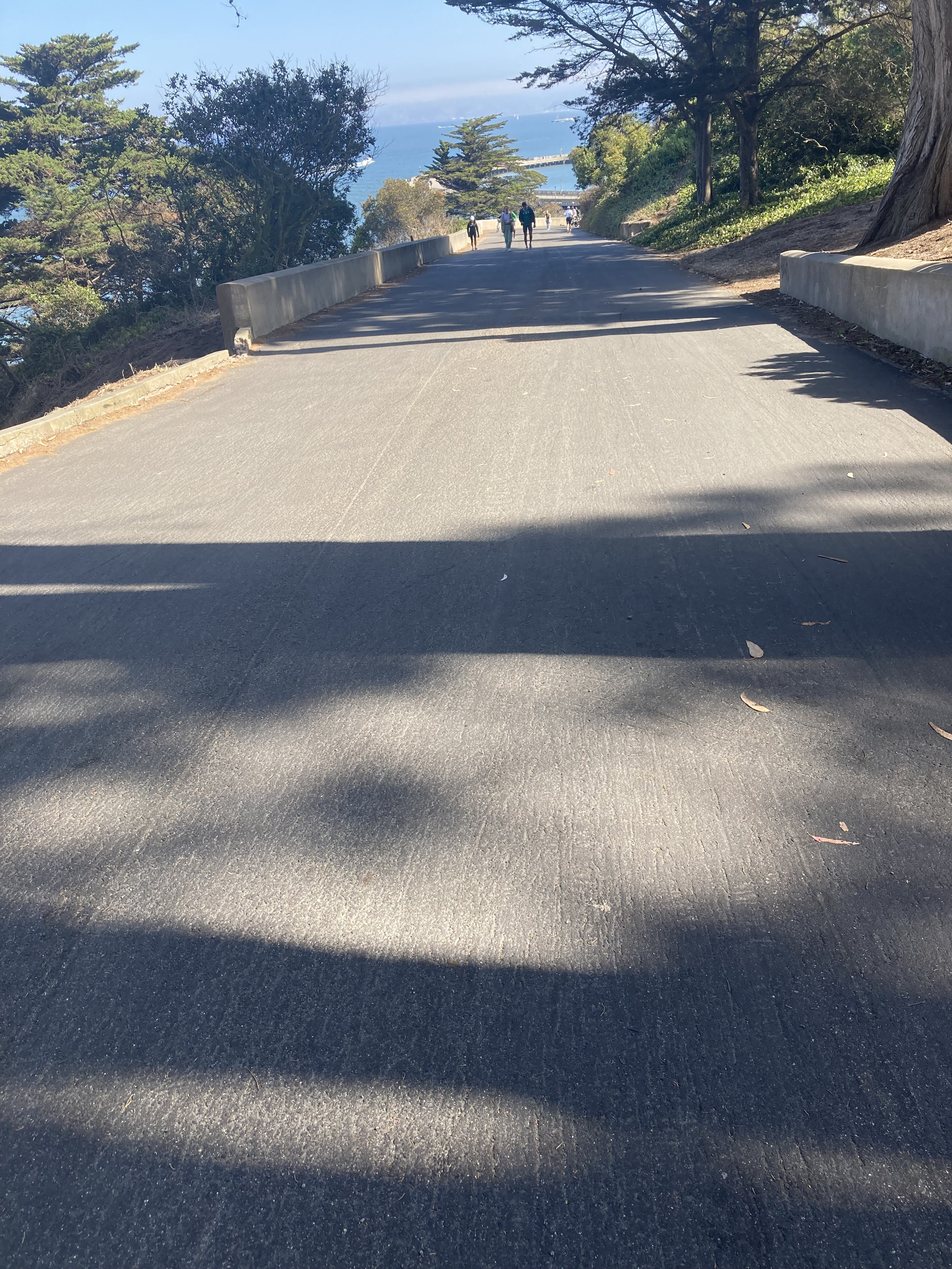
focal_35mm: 28
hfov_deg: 49.7
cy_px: 634
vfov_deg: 63.4
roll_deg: +5.2
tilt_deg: -25.0
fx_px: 1027
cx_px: 476
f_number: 1.8
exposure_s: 1/374
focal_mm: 3.99
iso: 20
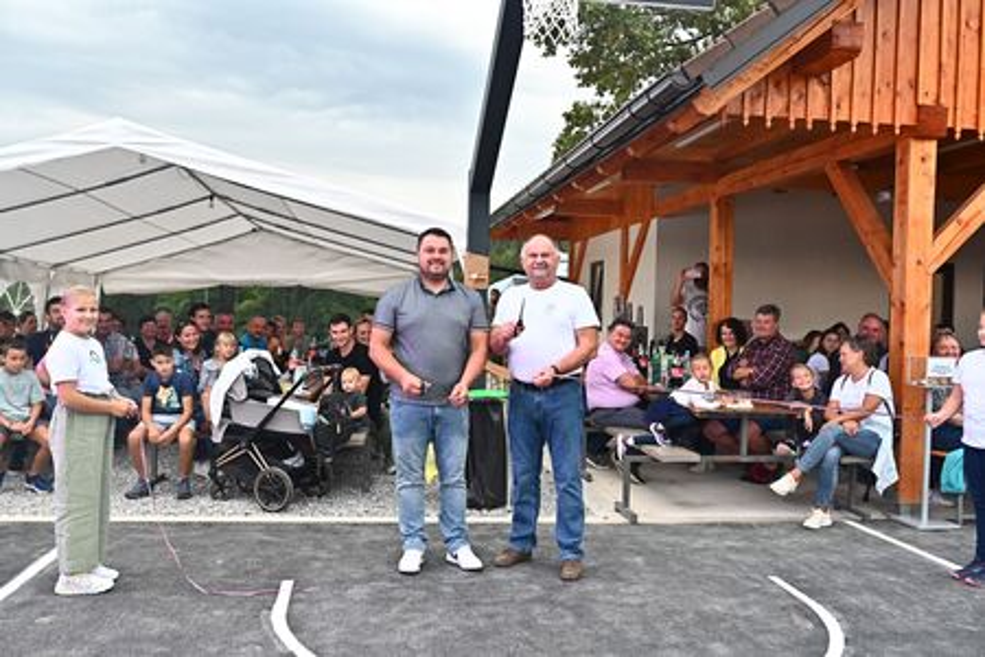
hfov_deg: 54.4
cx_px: 492
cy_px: 328
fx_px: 958
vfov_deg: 37.9
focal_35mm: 35
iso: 1600
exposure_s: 1/400
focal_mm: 35
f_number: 4.5
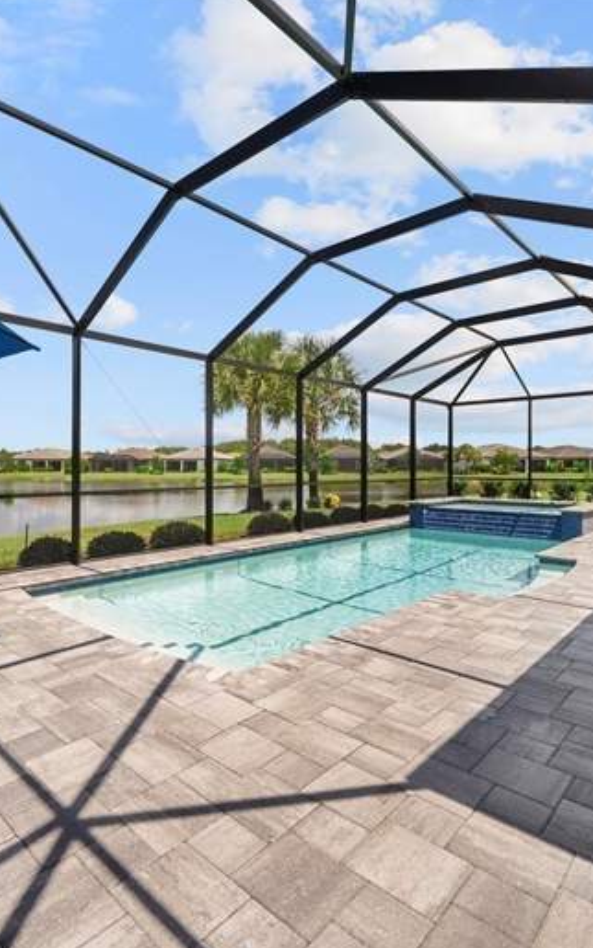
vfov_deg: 88.0
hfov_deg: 60.6
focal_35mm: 19
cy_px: 480
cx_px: 193
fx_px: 491
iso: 2000
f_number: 11
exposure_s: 1/640
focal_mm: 12
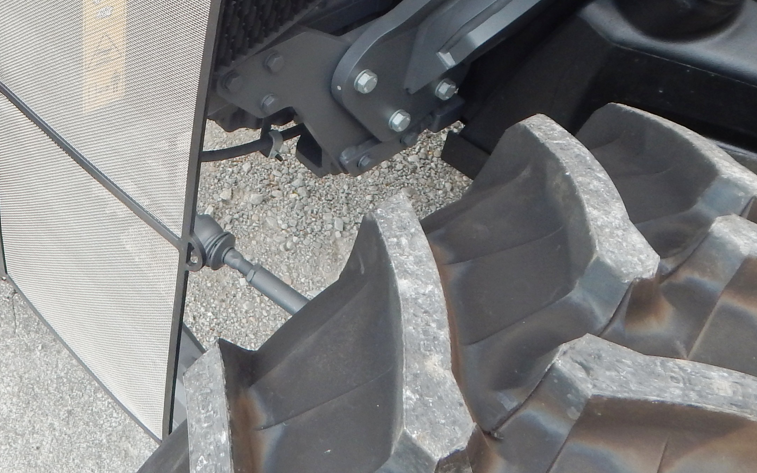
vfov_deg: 24.3
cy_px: -37
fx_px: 1032
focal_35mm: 50
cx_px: 65
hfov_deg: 37.5
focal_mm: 4
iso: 125
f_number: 3
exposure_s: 1/250
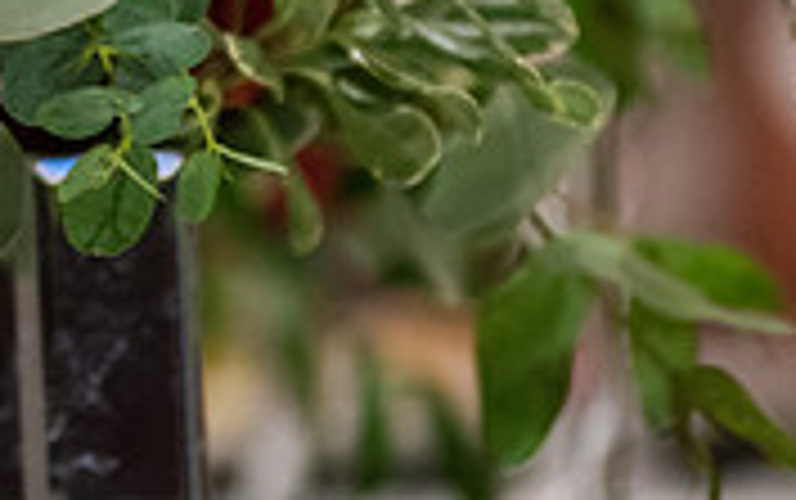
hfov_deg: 3.4
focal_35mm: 617
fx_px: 13398
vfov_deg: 2.1
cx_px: -67
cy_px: -200
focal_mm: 185
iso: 1250
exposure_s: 1/160
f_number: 2.8
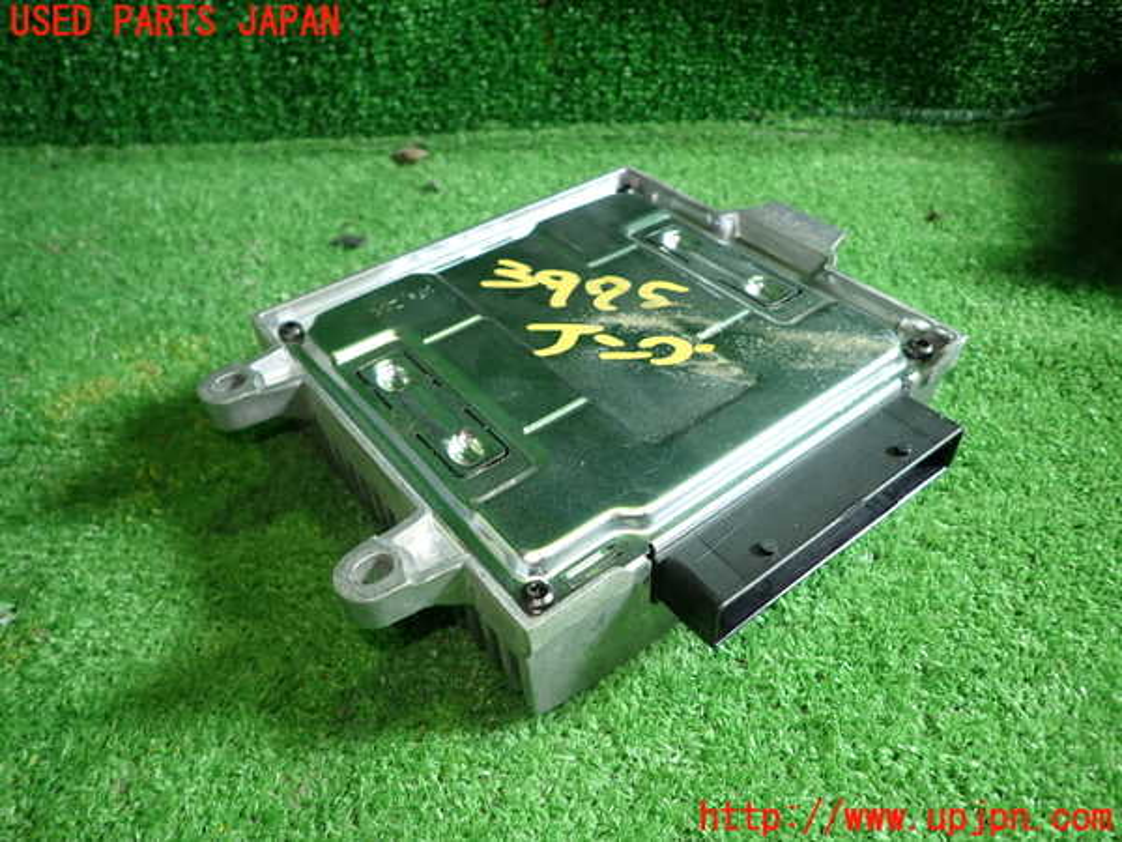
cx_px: 561
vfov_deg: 54.9
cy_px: 421
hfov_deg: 69.4
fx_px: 810
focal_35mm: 25
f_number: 2
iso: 200
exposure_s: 1/60
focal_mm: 4.5
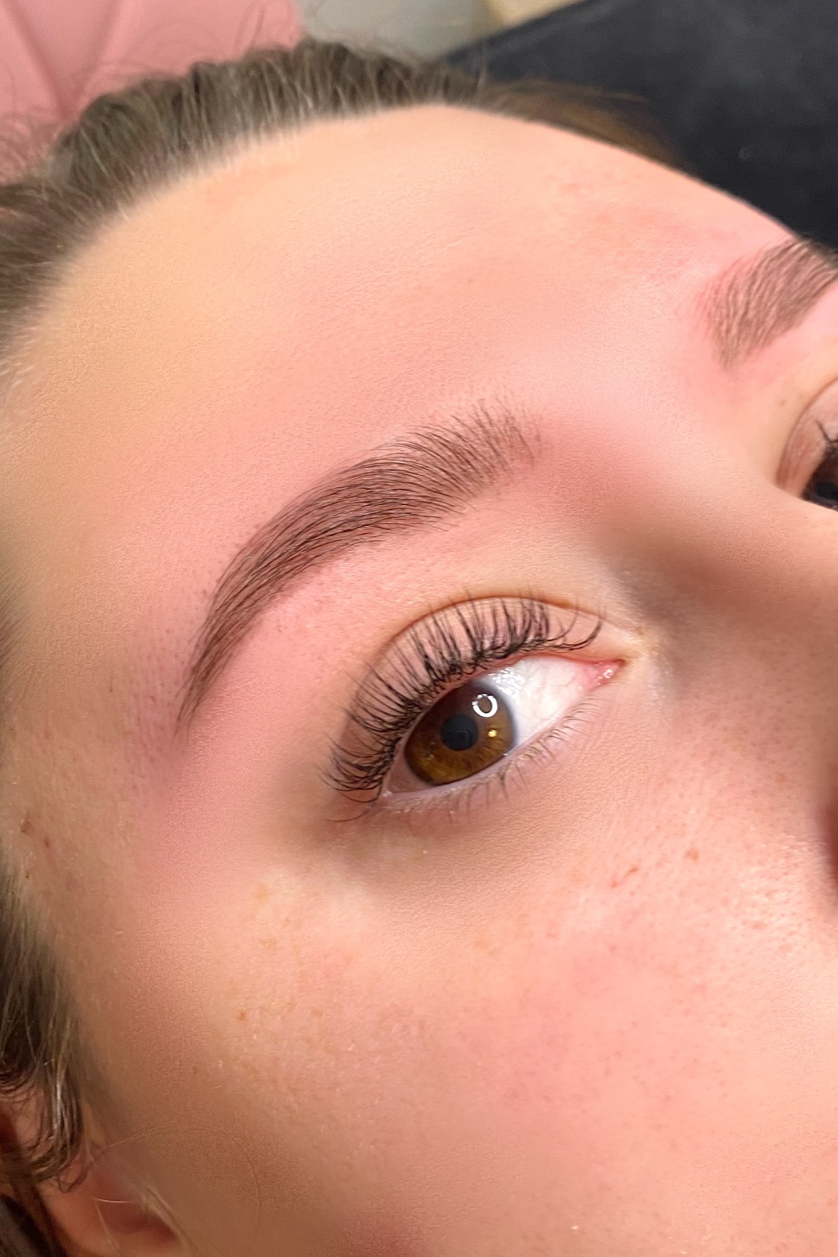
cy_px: 634
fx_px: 977
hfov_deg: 46.4
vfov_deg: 65.5
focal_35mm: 28
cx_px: 431
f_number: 1.8
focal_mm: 4.25
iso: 80
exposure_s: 1/50
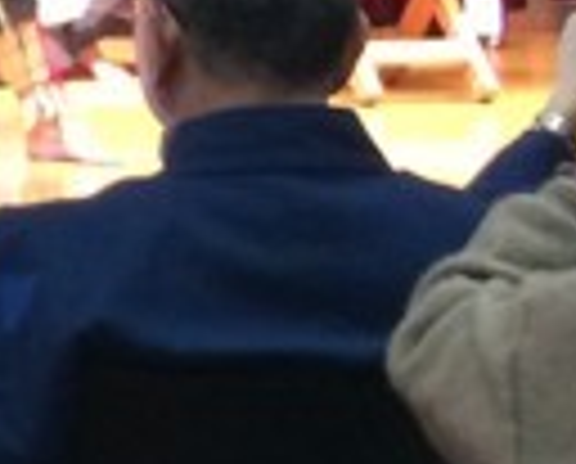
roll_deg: +1.1
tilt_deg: +2.7
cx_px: -688
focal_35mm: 226
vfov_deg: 6.6
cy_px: -518
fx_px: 3862
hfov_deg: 8.0
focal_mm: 4.15
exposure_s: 1/30
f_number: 2.2
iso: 200
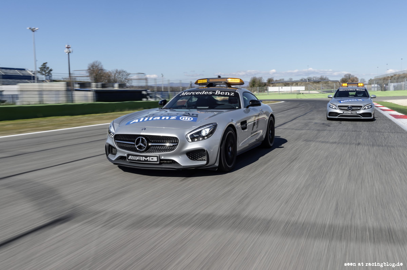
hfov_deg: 58.7
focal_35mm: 32
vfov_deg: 41.1
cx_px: 204
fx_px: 362
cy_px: 135
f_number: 22
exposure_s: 1/40
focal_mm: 32
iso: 64
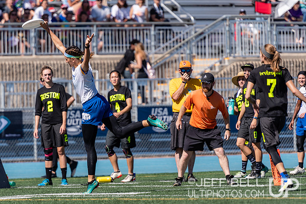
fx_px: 3059
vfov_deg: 3.8
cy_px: 117
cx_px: 122
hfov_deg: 5.7
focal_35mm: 360
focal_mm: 200
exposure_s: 1/2500
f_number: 2.8
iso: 100
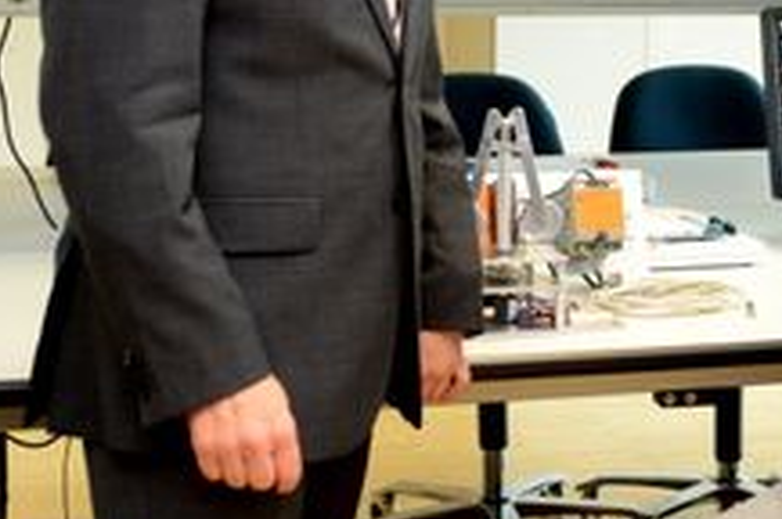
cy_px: -34
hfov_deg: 19.8
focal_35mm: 99
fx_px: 2147
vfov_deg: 13.5
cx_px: 843
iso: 800
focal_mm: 28
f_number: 3.2
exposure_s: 1/80
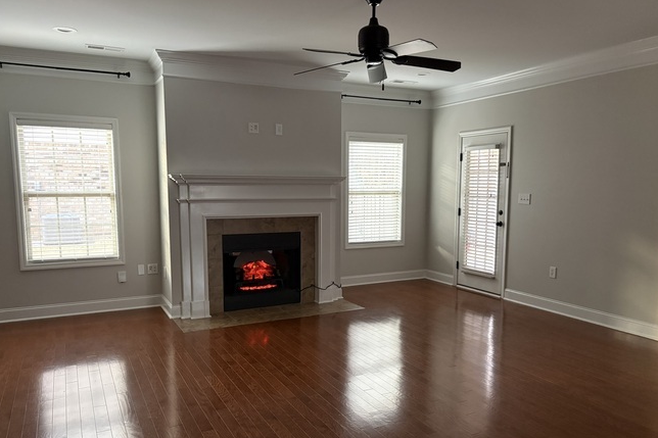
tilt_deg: -7.1
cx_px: 338
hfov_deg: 65.5
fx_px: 512
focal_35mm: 28
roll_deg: -0.4
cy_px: 246
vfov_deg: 46.3
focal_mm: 5.96
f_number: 1.6
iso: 500
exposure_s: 1/40
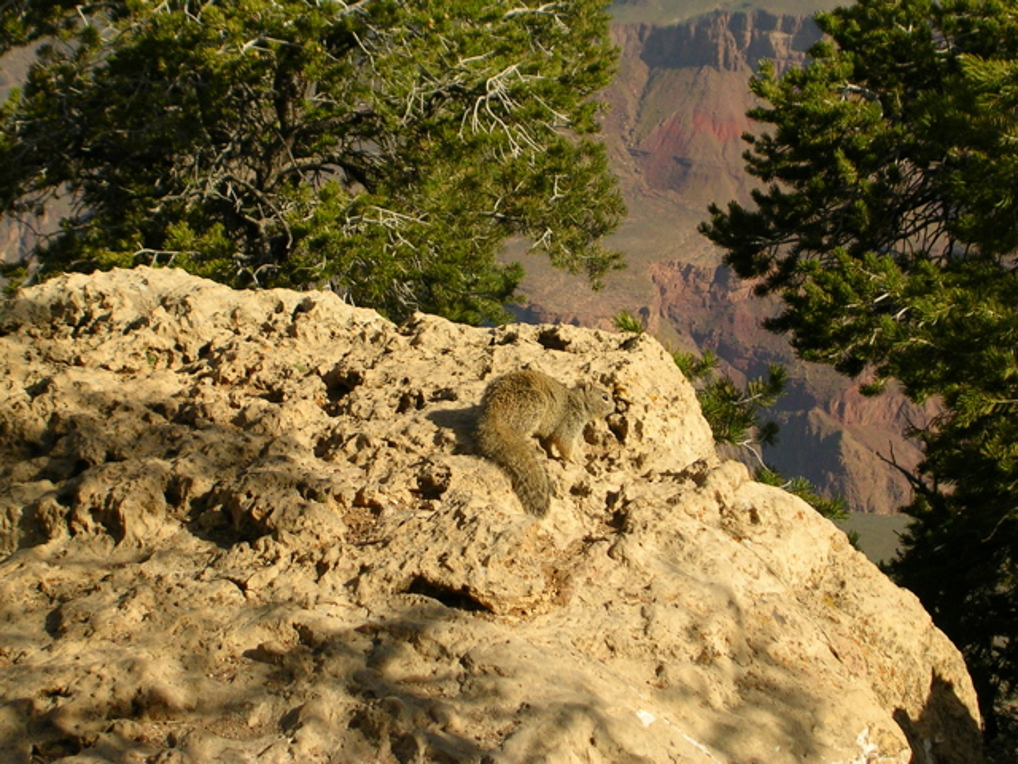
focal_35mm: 115
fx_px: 3382
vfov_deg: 12.9
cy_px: 382
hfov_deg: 17.1
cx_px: 509
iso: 50
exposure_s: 1/422
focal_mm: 17.4
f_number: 4.9
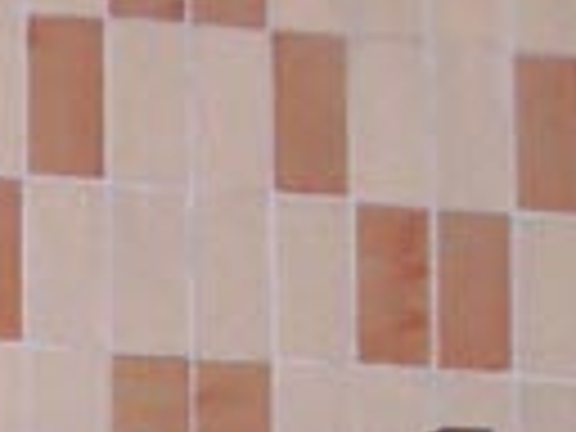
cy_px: 920
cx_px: -558
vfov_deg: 6.8
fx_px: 3494
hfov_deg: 8.9
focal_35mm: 210
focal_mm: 8.2
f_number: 3.1
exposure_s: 1/125
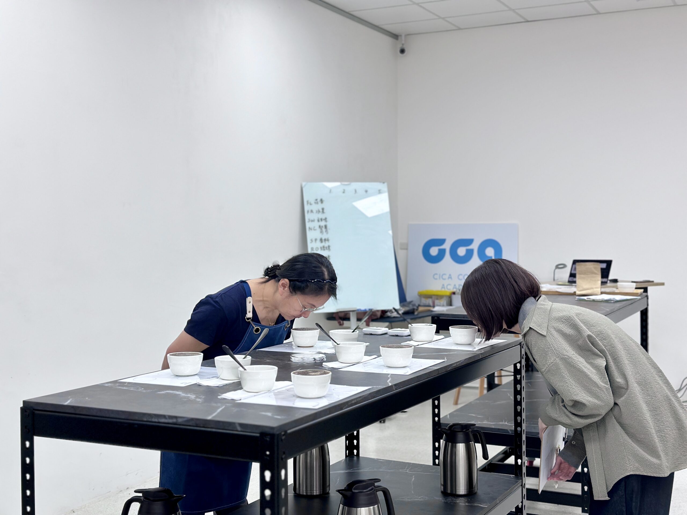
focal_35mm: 48
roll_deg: +0.0
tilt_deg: -2.4
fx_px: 953
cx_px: 344
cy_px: 258
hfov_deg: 39.7
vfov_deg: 30.3
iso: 80
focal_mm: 6.86
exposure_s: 1/183
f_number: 1.78
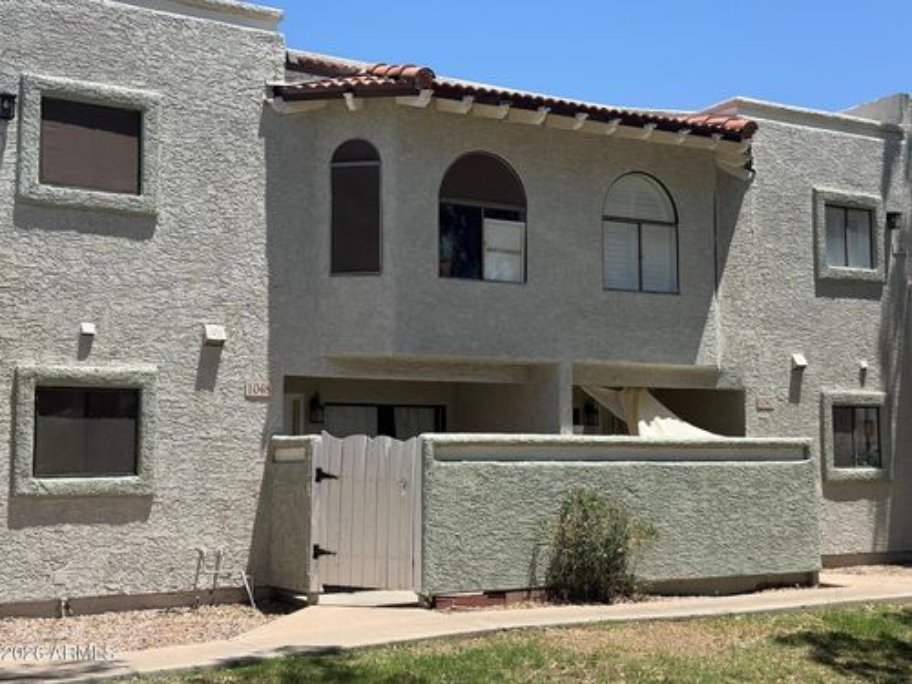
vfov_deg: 30.3
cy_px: 342
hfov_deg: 39.7
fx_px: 1265
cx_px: 456
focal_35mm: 48
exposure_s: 1/4329
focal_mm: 6.76
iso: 80
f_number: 1.78
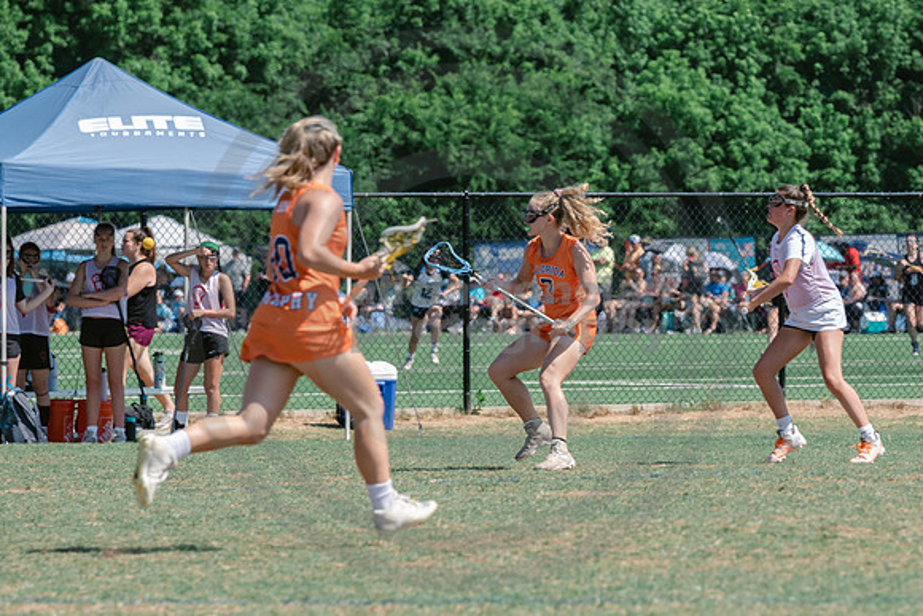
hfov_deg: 5.7
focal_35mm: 364
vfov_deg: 3.8
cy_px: 467
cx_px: 700
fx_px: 9331
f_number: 5.6
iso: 400
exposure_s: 1/1600
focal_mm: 200
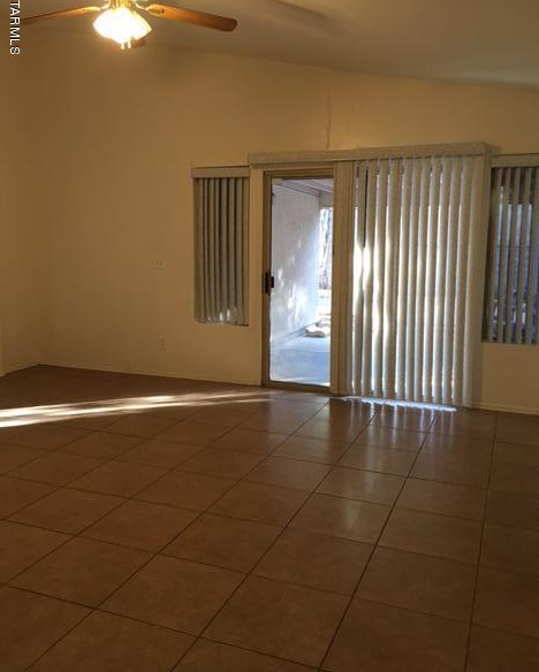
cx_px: 268
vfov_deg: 57.1
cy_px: 315
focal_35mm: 31
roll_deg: -0.6
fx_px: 618
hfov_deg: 47.2
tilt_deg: -6.6
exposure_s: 1/15
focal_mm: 4.15
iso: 40
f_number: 2.2
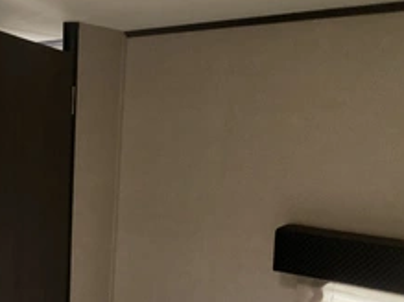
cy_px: 263
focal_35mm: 53
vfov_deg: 26.7
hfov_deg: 34.9
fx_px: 618
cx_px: 76
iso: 320
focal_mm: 3
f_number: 1.8
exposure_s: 1/38
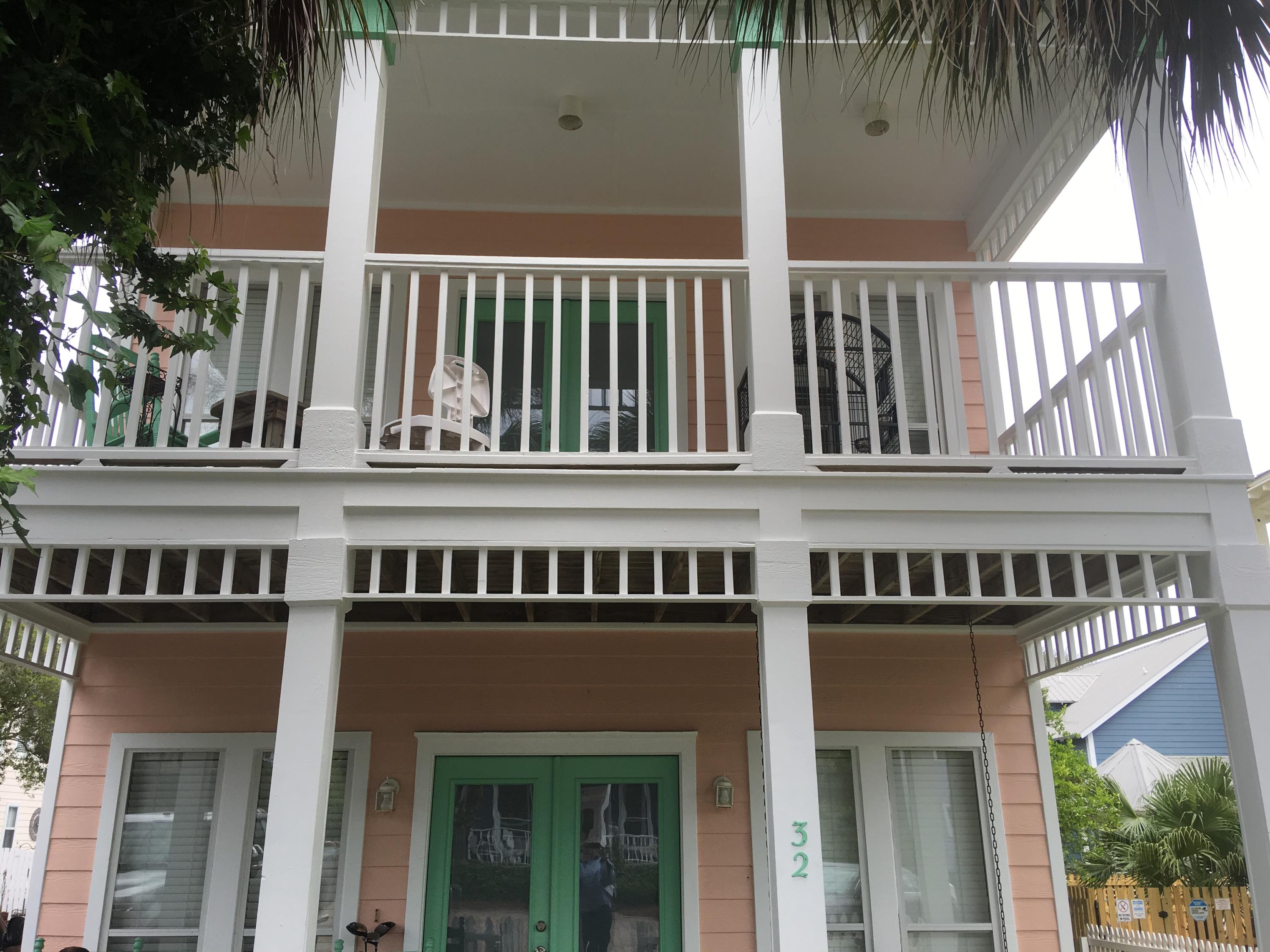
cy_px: 476
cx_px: 635
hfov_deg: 61.7
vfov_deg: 48.2
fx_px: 1064
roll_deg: +1.1
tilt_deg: +19.6
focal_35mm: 29
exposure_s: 1/582
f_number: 2.2
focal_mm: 4.15
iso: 25
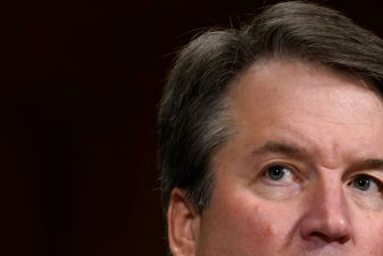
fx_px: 5558
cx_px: 237
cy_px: 379
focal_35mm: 522
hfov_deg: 3.9
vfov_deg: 2.6
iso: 2500
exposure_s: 1/250
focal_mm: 171
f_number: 5.6
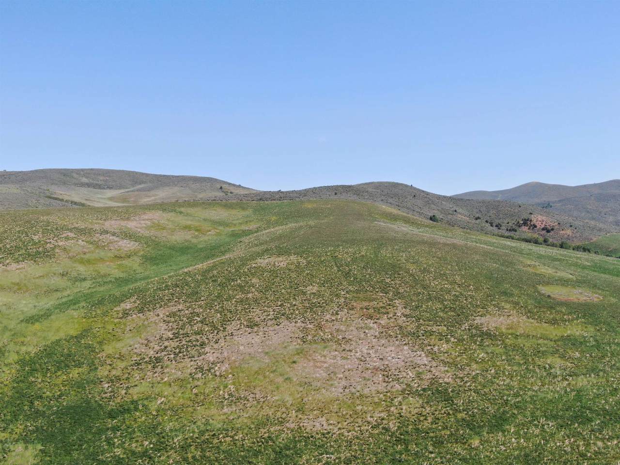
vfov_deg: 30.3
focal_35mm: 48
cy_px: 232
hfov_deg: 39.7
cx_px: 310
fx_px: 860
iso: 100
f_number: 3.8
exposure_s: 1/640
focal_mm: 8.6
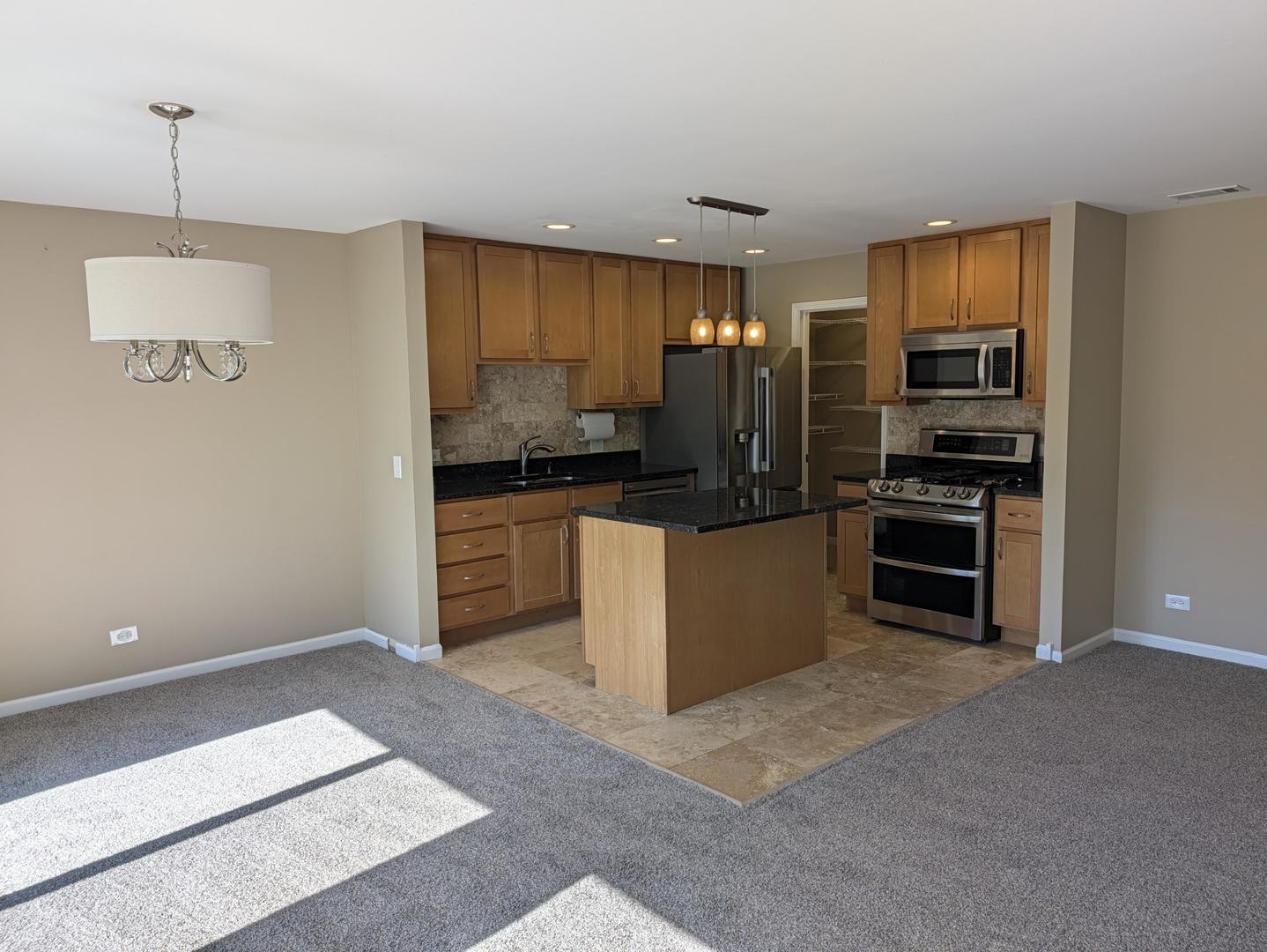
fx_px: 879
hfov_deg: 71.6
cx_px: 634
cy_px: 476
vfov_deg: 56.9
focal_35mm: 24
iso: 23
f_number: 1.68
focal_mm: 6.9
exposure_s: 1/391
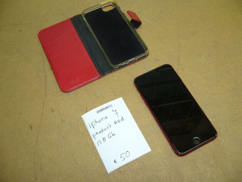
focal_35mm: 35
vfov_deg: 40.7
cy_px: 91
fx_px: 245
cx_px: 121
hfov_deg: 52.6
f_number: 2.8
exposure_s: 1/30
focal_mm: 5.8
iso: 80
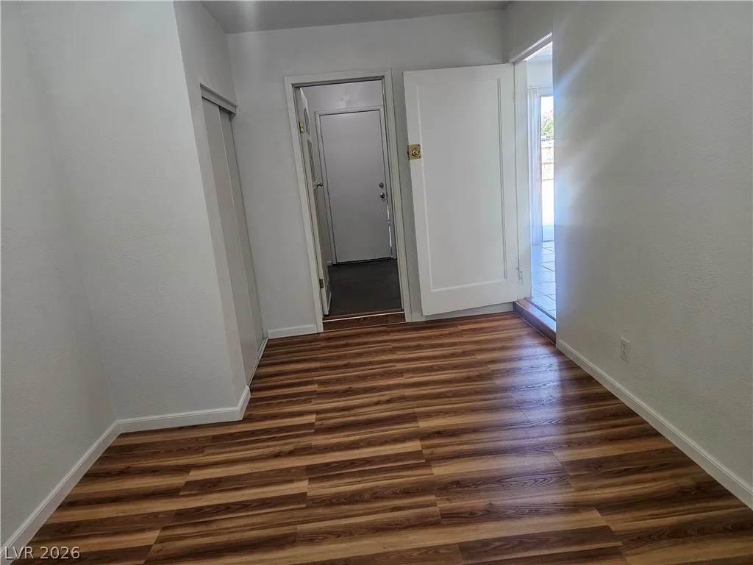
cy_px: 282
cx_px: 376
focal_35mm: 23
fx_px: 500
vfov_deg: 58.9
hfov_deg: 73.9
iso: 200
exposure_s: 1/120
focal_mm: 6.3
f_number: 1.7
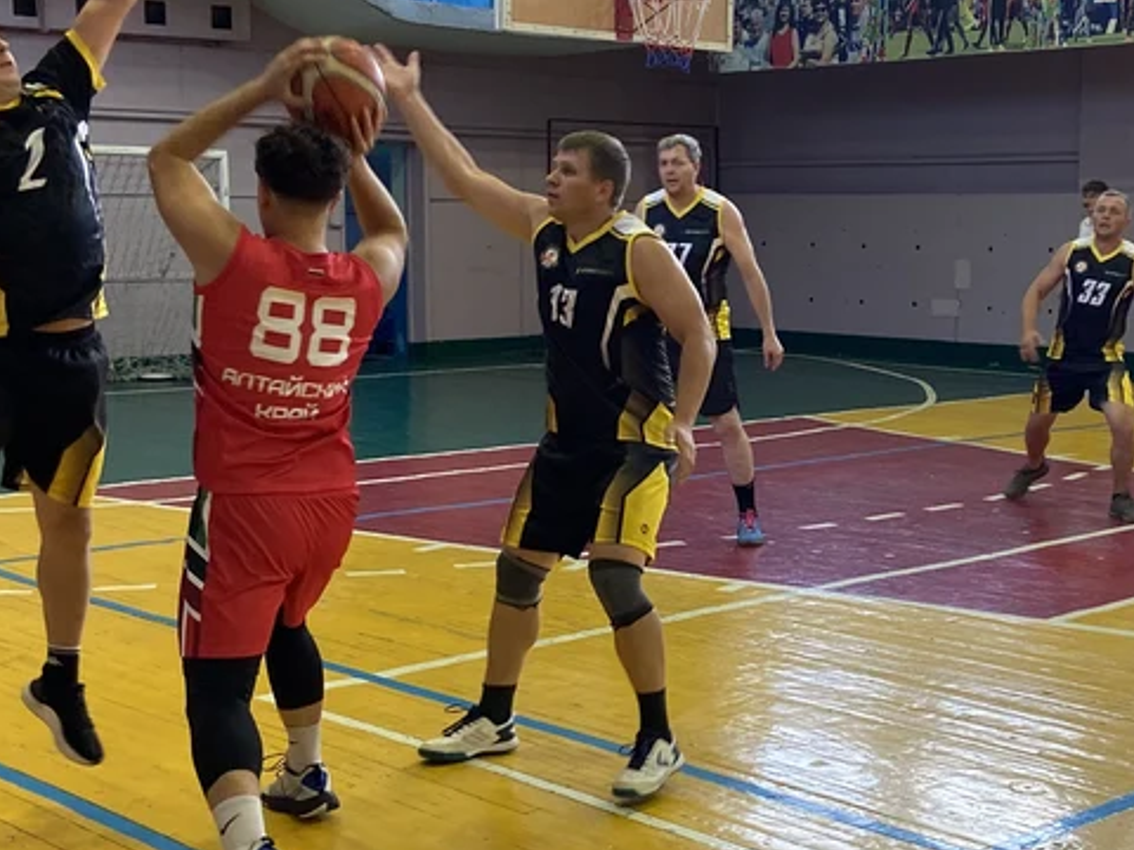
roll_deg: -0.1
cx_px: 768
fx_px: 1933
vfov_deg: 24.8
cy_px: 510
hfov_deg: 32.4
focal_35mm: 59
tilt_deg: -8.9
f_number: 1.8
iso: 125
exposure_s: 1/100
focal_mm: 4.25
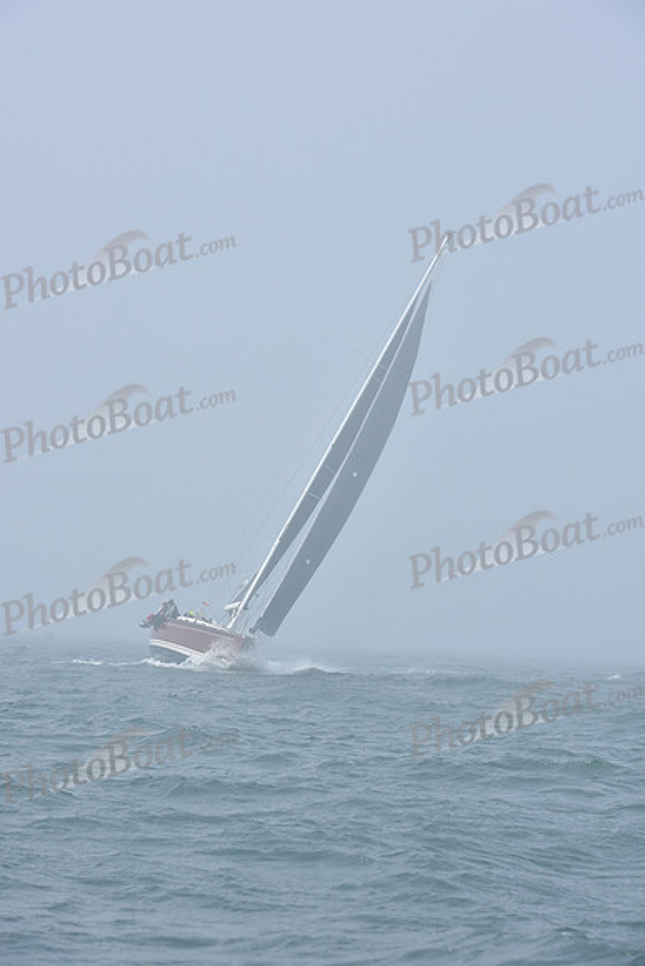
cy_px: 483
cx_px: 322
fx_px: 3008
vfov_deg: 18.3
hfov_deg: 12.2
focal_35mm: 112
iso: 320
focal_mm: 112
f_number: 9
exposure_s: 1/1000
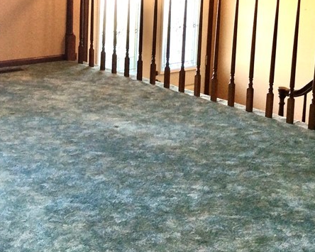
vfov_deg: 20.9
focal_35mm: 72
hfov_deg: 26.1
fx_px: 671
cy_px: 37
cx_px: 83
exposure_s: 1/24
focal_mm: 3.3
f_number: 2.4
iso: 40
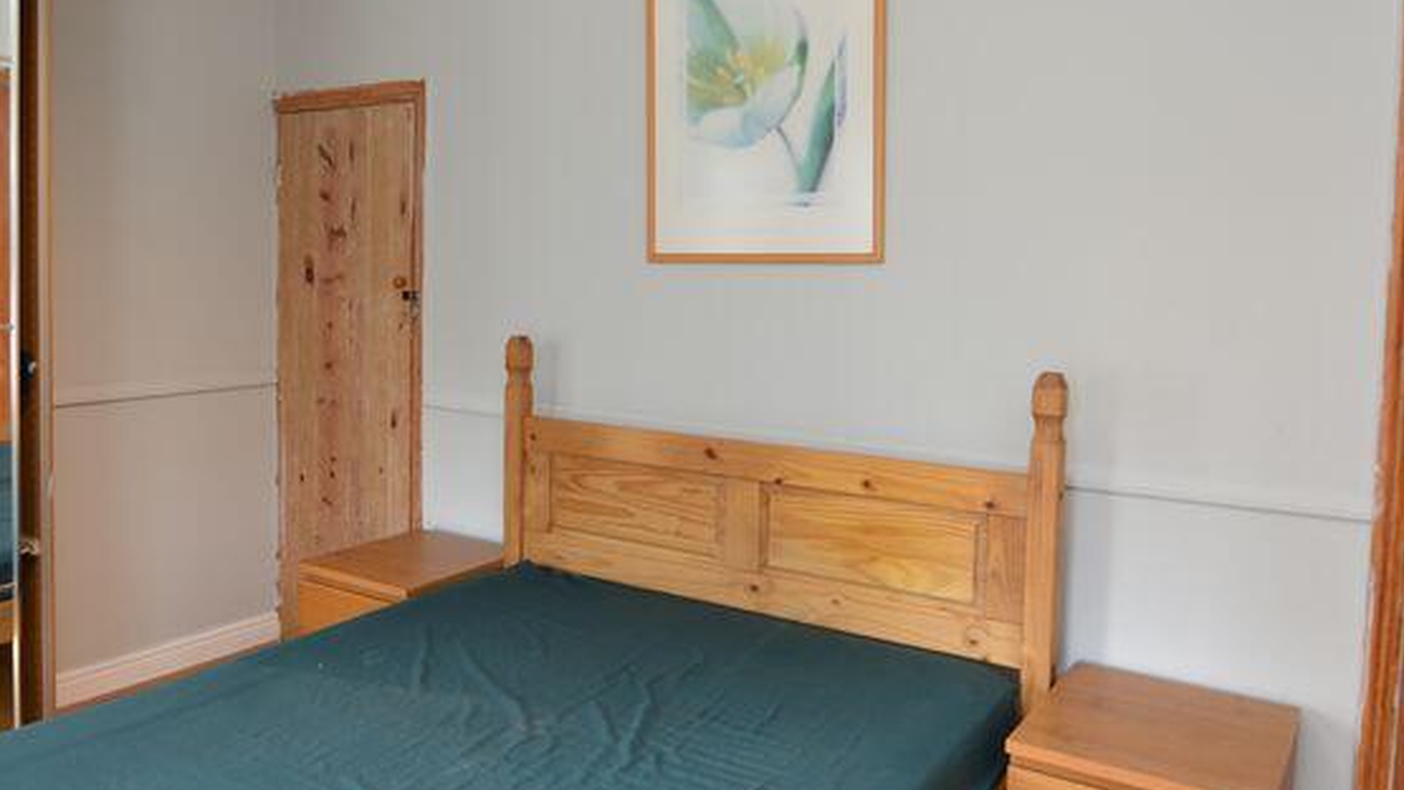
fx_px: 1079
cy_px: 313
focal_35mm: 29
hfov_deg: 65.6
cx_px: 582
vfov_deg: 40.0
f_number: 4
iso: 220
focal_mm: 10
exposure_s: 1/60
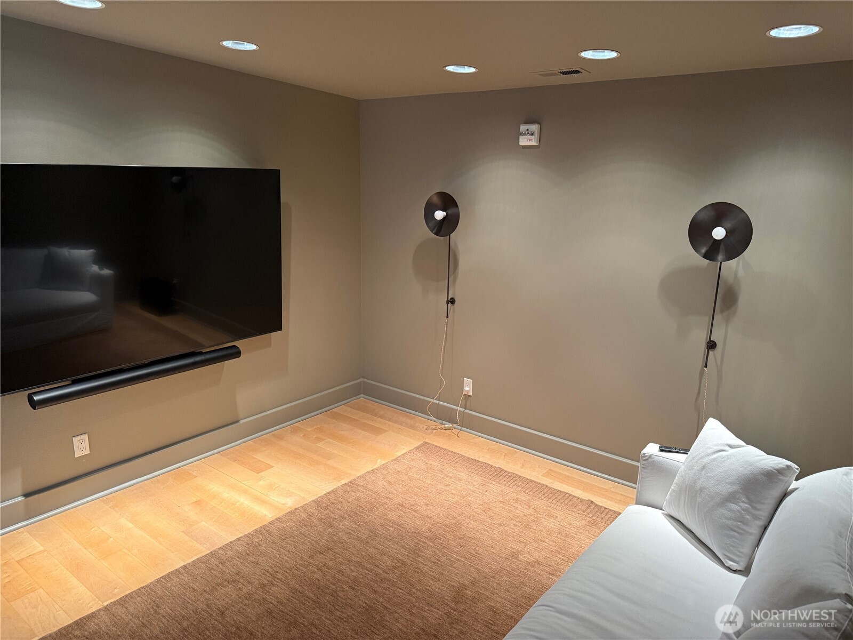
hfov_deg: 71.6
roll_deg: -1.2
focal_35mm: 24
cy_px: 320
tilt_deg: -14.1
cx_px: 426
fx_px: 591
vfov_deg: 56.8
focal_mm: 6.76
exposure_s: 1/60
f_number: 1.78
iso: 250
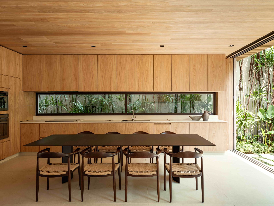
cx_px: 137
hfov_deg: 73.9
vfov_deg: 58.9
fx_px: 182
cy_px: 103
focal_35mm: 23
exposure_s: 1/6
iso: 200
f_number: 10
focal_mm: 28.6
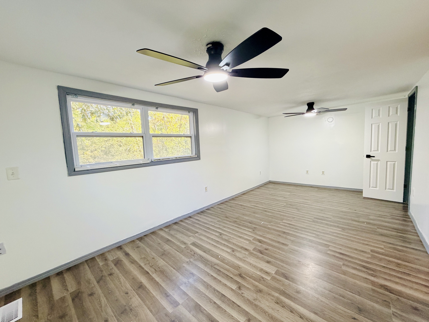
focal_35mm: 14
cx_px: 214
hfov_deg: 102.1
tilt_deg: -5.9
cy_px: 161
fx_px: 174
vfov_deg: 85.7
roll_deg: +1.7
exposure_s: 1/72
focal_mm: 2.22
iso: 320
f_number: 2.2
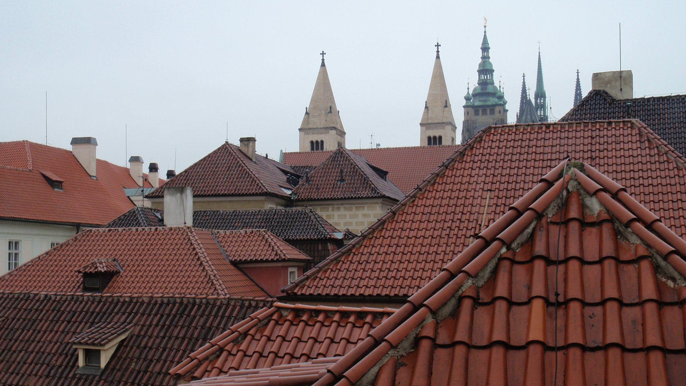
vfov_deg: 27.1
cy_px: 225
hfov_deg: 46.4
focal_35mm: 44
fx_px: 800
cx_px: 344
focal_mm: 7.25
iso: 100
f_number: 3.9
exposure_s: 1/160
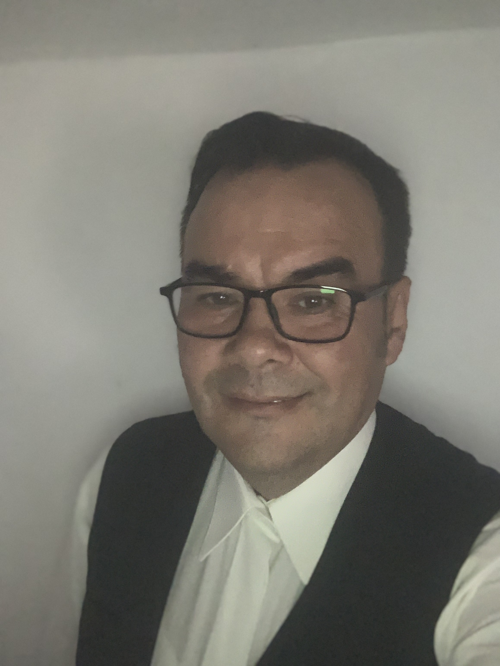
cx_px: 250
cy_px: 333
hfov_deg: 44.2
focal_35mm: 32
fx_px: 616
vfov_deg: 56.8
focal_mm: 2.87
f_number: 2.2
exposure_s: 1/16
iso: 800
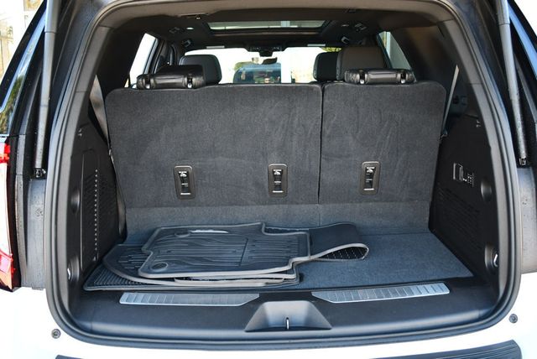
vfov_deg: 36.9
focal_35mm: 36
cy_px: 180
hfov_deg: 53.1
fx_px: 537
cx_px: 268
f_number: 3.5
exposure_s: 1/250
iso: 800
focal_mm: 18
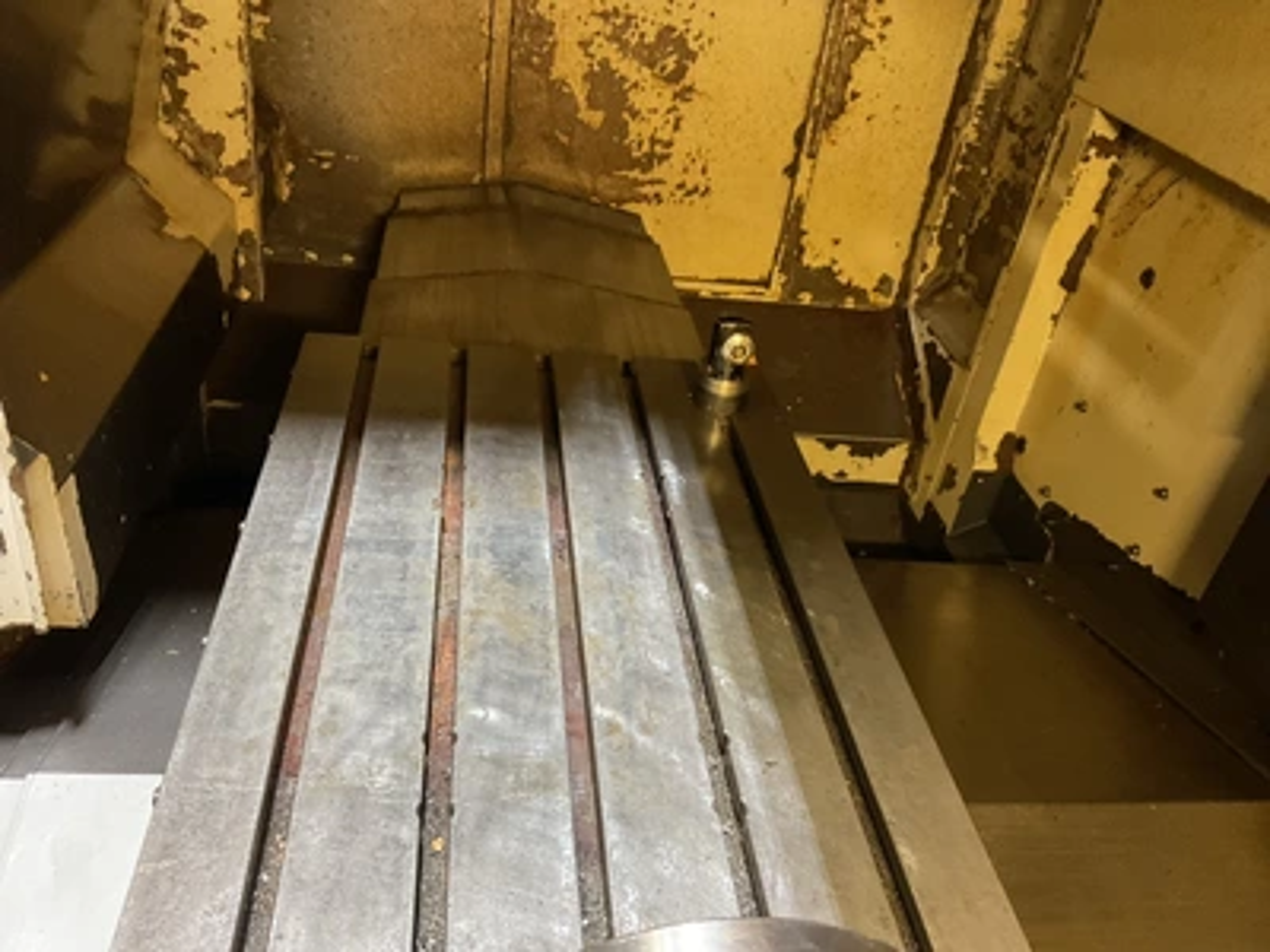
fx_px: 1064
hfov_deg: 61.7
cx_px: 635
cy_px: 476
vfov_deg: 48.2
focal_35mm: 29
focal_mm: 3
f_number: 1.8
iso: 250
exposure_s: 1/30
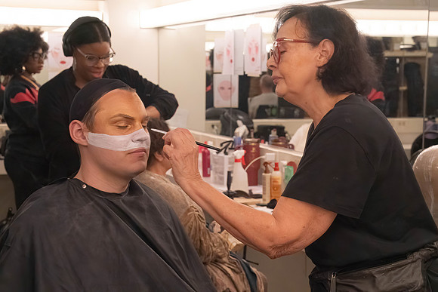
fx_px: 852
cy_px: 146
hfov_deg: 28.8
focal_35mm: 70
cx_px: 219
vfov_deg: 19.5
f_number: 11
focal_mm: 70
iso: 16000
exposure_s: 1/500
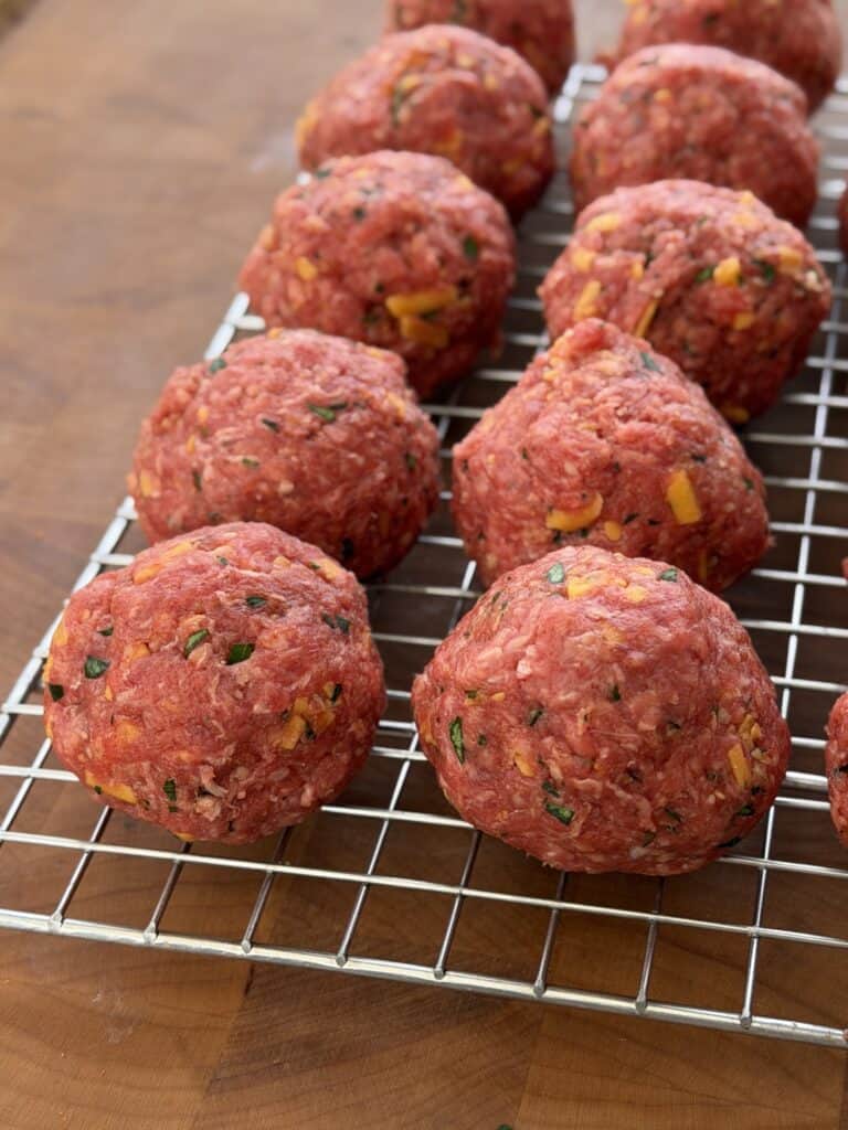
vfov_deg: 39.7
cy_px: 565
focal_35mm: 48
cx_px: 424
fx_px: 1568
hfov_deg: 30.3
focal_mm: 6.76
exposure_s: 1/566
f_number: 1.78
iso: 64
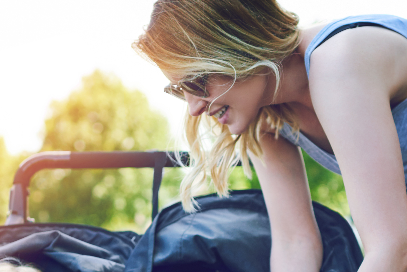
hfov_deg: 23.9
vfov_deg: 15.7
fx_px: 961
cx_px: 231
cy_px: 291
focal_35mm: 85
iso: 160
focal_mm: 35
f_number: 2.2
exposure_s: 1/800
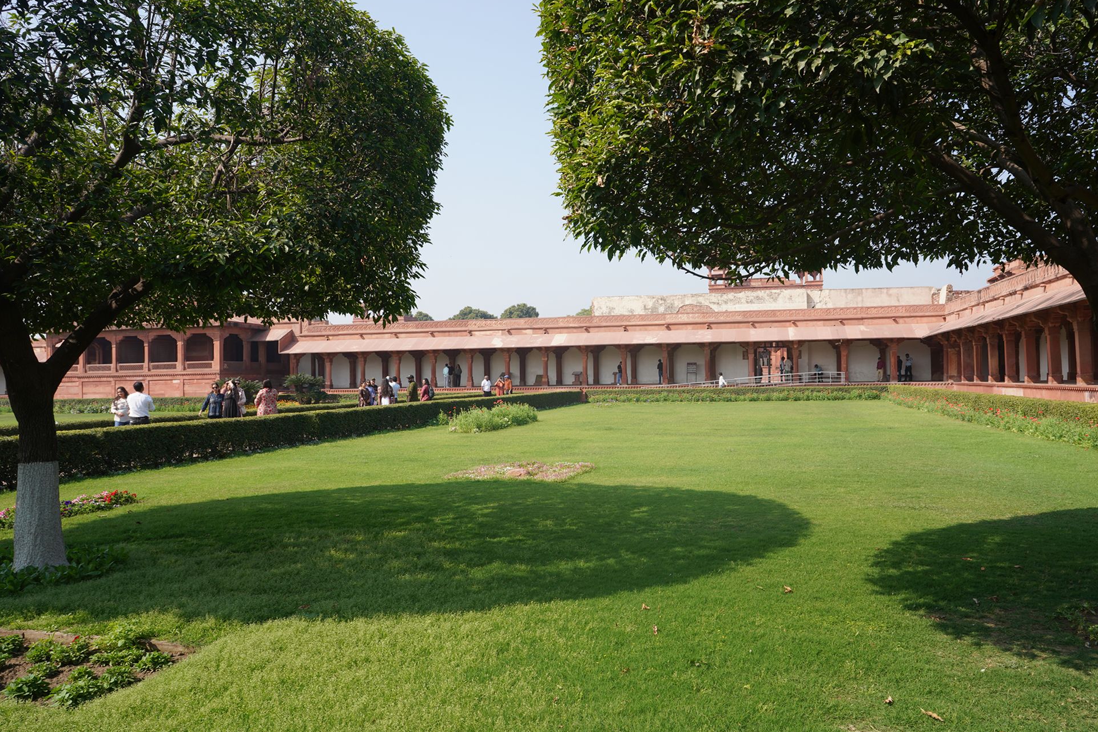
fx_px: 763
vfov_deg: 51.3
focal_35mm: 25
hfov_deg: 71.5
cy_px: 366
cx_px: 562
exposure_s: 1/100
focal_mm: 24
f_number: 10
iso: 100
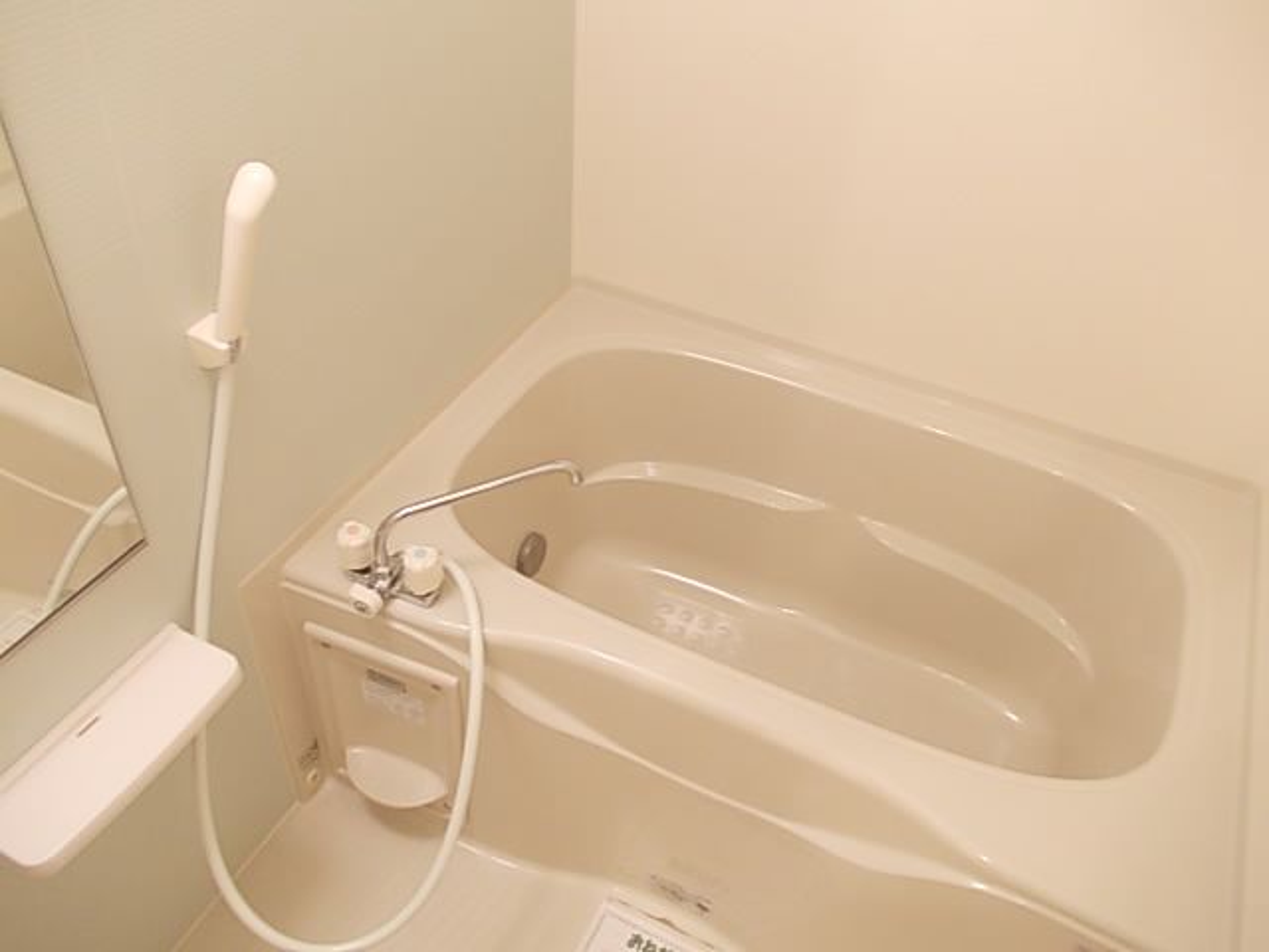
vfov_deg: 49.7
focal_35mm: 28
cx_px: 634
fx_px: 1026
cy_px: 476
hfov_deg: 63.4
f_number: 2.7
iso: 200
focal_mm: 4
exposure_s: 1/13
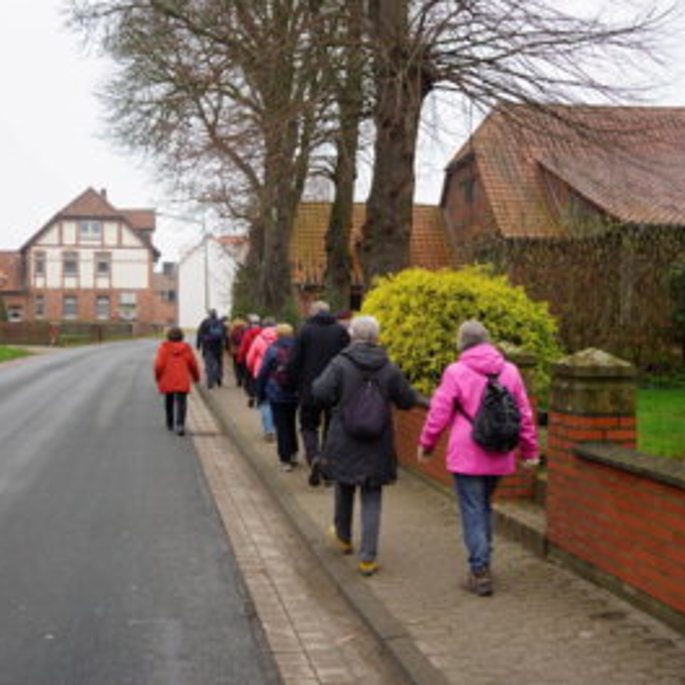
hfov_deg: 41.8
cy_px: 341
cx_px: 298
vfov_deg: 41.9
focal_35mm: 40
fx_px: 896
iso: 100
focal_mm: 31
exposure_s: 1/80
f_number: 4.5
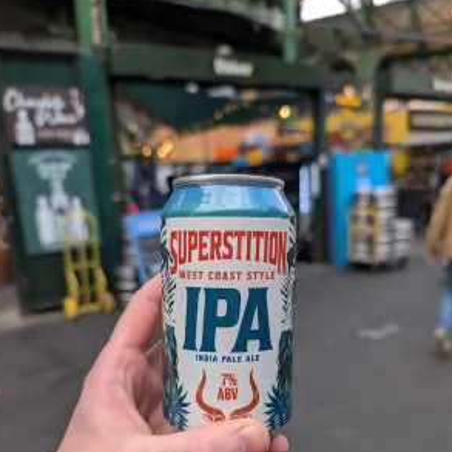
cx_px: 223
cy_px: 302
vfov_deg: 54.5
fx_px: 428
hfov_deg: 55.6
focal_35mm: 29
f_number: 1.68
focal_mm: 6.9
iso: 34
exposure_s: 1/100
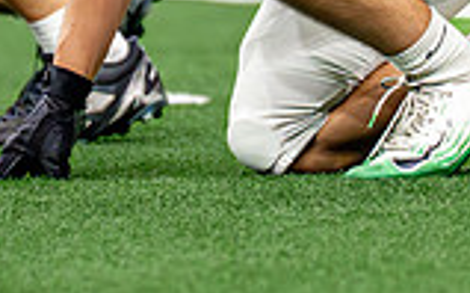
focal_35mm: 1126
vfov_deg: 1.2
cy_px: -170
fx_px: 14408
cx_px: 195
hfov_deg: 1.9
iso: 5000
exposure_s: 1/2000
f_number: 2.8
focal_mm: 200
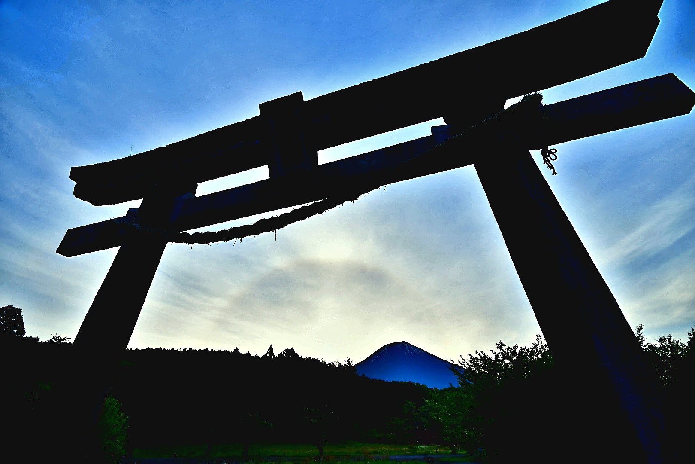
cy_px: 232
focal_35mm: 15
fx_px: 290
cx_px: 348
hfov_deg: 100.4
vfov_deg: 77.3
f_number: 7.1
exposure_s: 1/100
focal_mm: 10
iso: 100
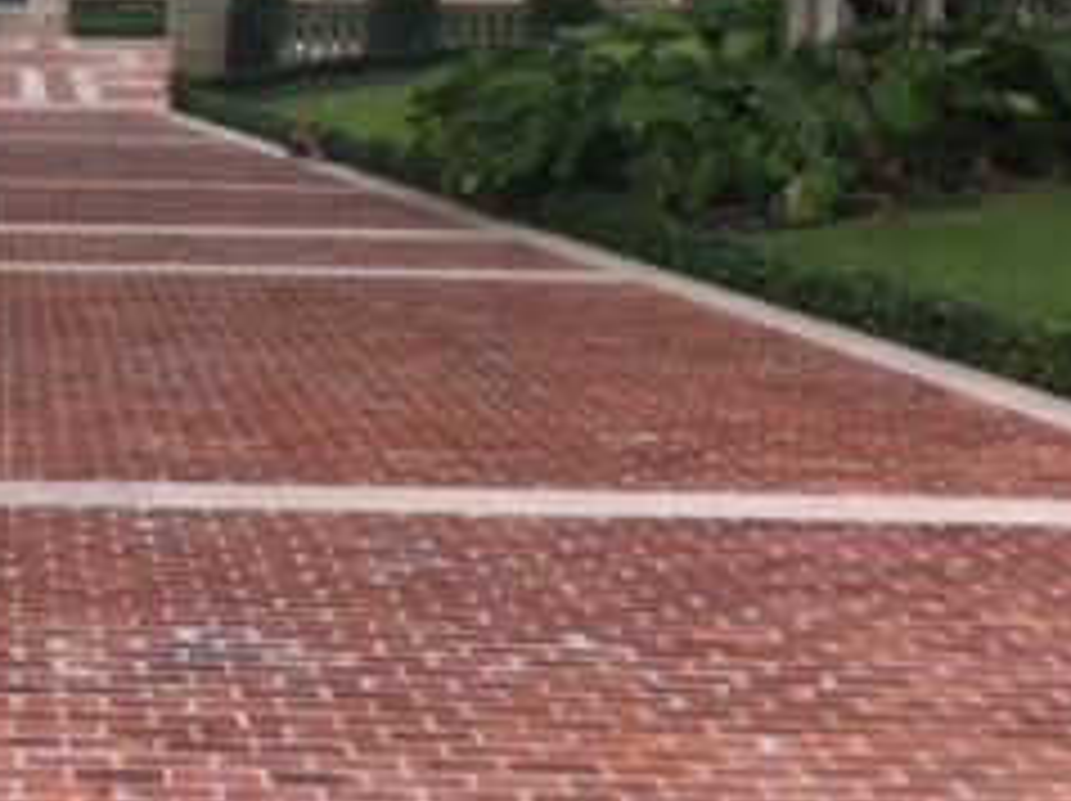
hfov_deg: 23.8
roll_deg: -1.5
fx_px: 2411
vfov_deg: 18.0
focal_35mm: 78
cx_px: -27
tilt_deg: -0.3
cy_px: -130
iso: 25
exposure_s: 1/183
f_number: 2.2
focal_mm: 4.15
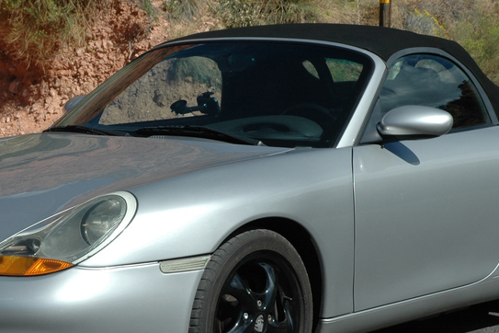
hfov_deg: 16.1
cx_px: 211
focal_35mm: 127
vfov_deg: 10.8
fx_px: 1760
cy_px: 271
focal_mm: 46
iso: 200
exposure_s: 1/400
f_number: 10
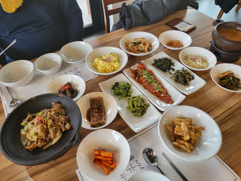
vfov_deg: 53.1
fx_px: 181
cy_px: 90
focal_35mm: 26
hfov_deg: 67.3
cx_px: 120
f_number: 1.8
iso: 200
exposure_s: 1/119
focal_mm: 4.25
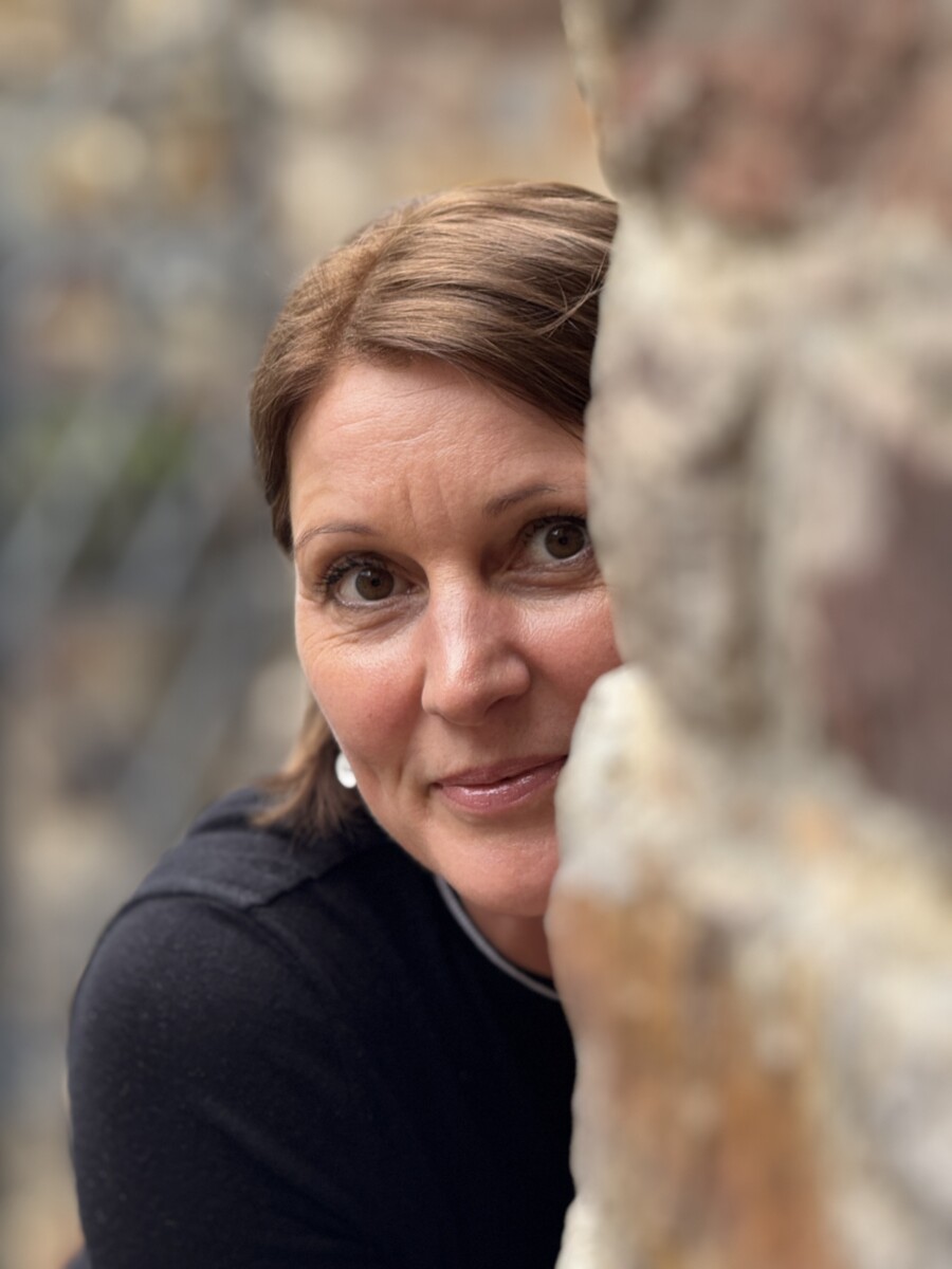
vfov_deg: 16.4
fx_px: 4400
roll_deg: -1.7
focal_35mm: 120
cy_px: 634
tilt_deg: -7.4
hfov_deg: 12.3
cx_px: 476
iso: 64
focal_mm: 15.66
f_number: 2.8
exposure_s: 1/99
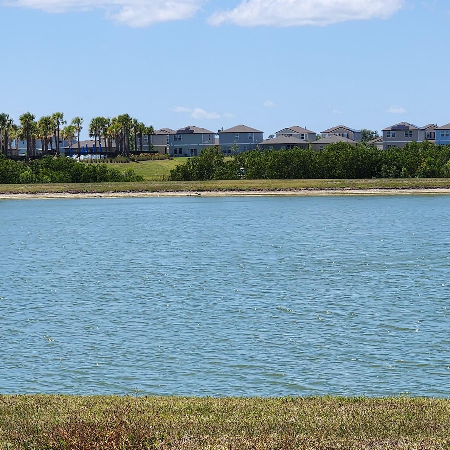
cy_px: 226
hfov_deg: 21.1
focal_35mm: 82
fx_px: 1206
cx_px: 228
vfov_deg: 21.1
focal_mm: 7.9
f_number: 2.4
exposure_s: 1/2737
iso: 40
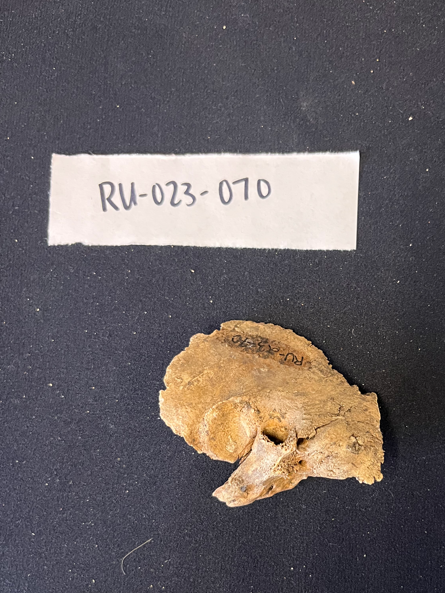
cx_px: 298
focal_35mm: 35
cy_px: 396
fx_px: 600
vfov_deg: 51.6
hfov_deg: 40.2
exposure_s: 1/40
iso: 400
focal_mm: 5.1
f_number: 1.6
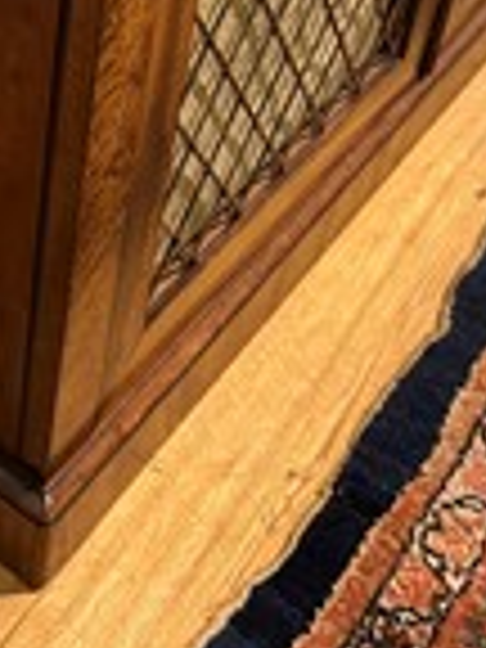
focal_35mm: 72
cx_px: -86
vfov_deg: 24.9
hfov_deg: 19.3
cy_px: -86
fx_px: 1348
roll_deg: -3.1
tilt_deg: -33.2
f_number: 1.5
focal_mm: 5.7
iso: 320
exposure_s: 1/50
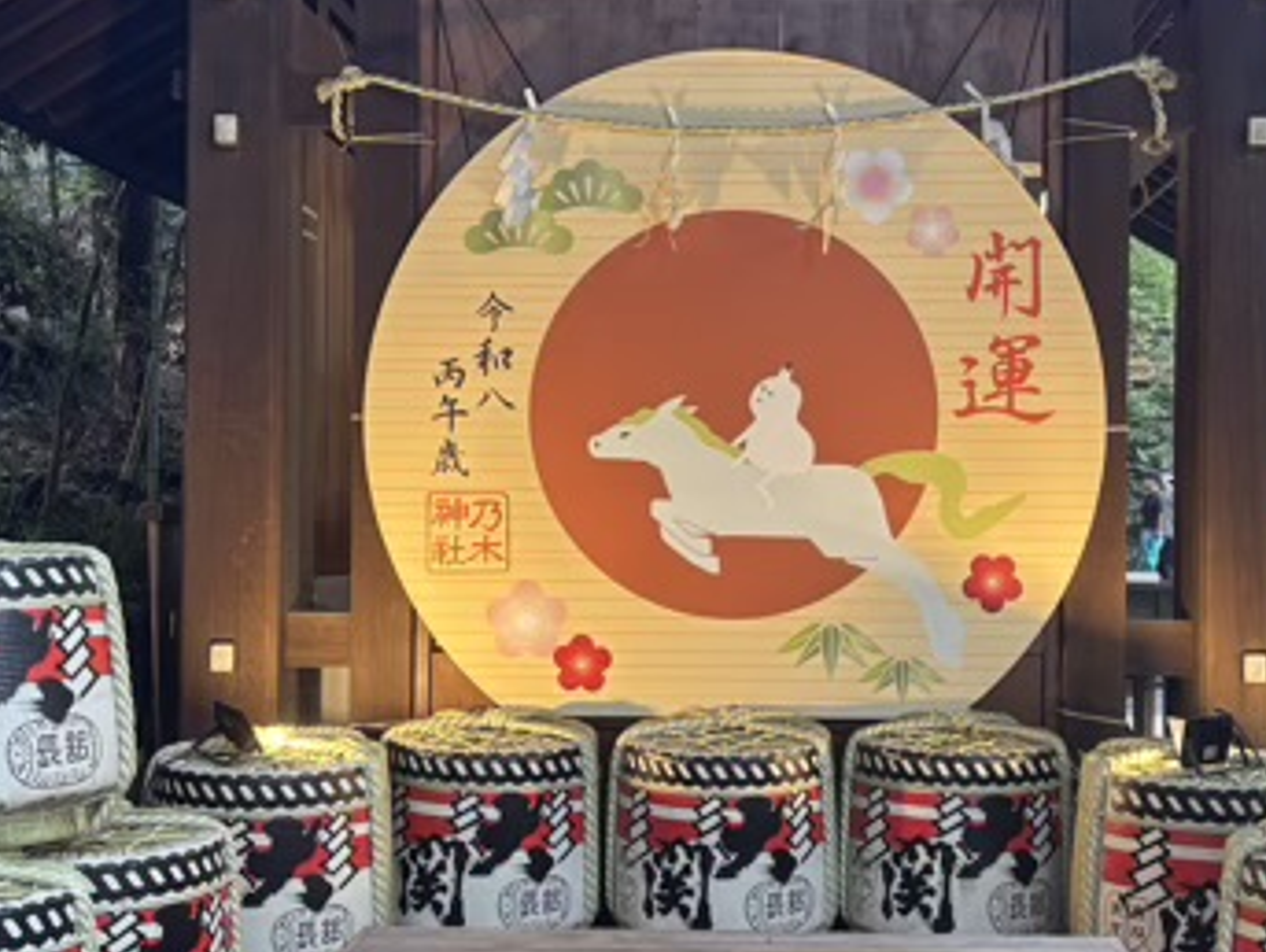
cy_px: 485
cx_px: 723
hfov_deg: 36.1
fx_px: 1940
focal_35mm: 53
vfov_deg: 27.6
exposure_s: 1/100
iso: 125
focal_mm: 5.96
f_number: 1.6
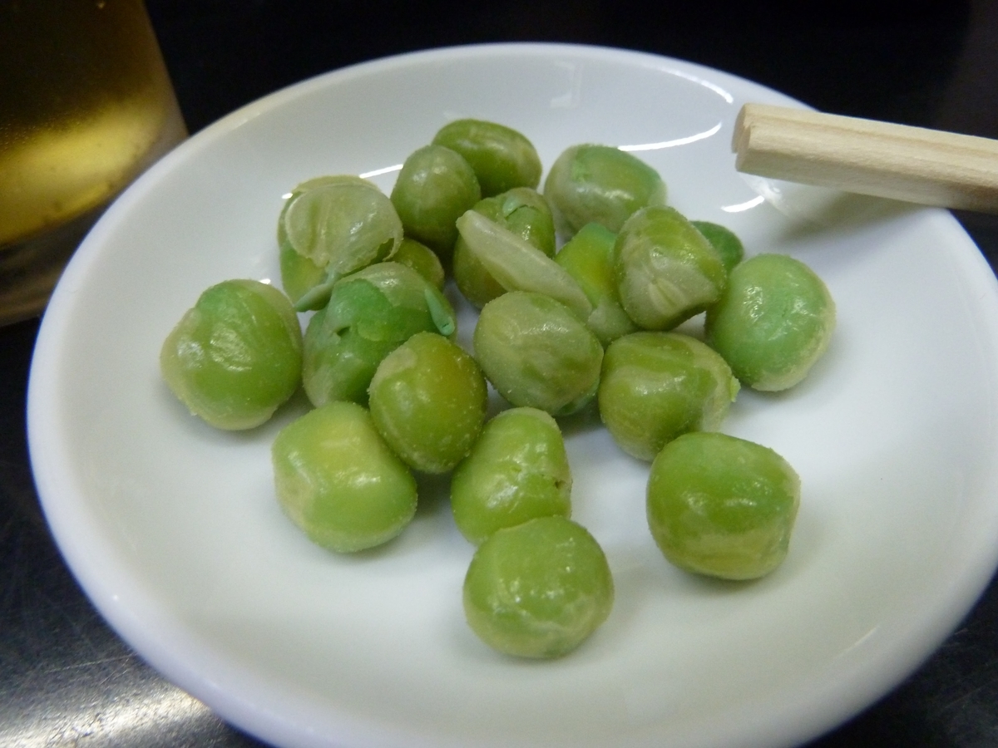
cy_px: 374
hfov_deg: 69.4
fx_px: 721
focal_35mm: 25
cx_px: 499
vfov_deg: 54.9
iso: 400
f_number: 3.3
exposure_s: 1/20
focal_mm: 4.1
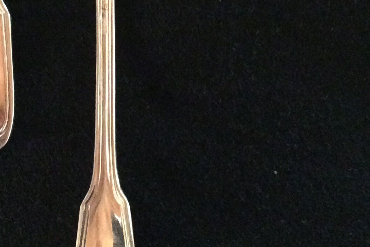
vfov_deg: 18.3
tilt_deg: -80.6
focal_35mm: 74
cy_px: 73
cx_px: 153
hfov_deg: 27.3
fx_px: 760
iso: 640
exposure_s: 1/17
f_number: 2.4
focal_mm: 3.3
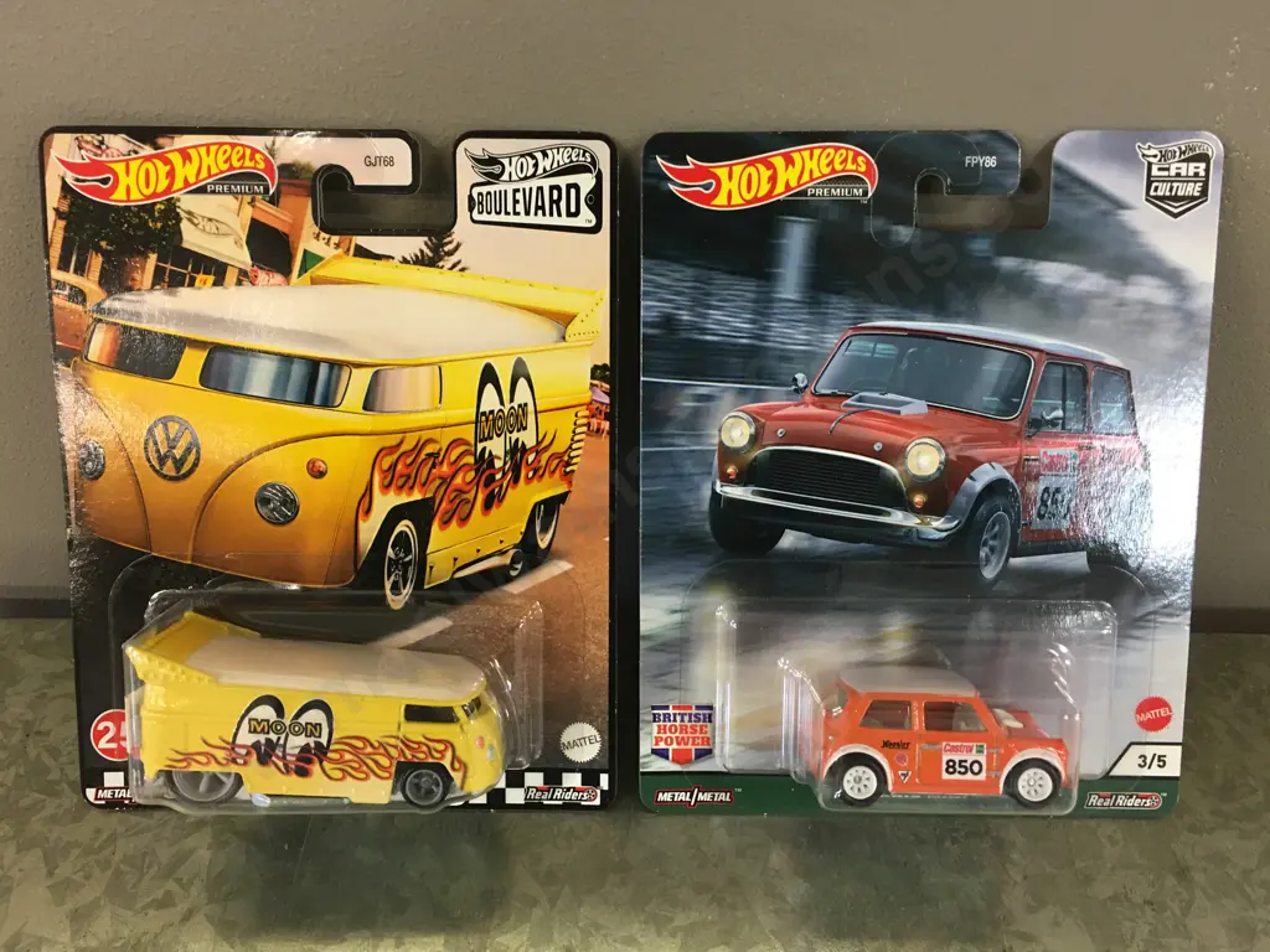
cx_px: 635
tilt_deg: -37.6
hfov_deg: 61.7
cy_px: 476
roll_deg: +0.4
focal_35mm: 29
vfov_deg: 48.2
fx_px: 1064
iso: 80
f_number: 2.2
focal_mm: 4.15
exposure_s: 1/17
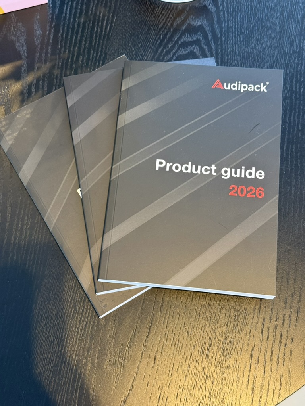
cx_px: 152
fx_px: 564
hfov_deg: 30.3
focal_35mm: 48
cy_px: 203
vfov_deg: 39.7
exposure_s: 1/40
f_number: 1.78
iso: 320
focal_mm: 6.76
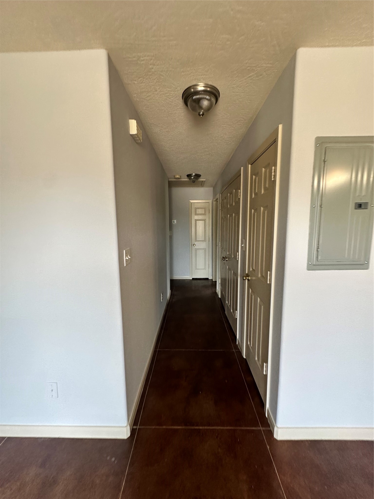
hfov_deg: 85.7
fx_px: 202
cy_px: 250
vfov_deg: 102.1
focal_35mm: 14
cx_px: 187
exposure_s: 1/60
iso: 160
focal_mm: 2.22
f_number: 2.2
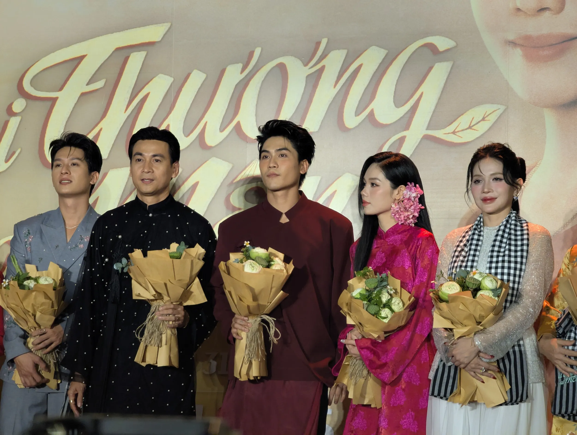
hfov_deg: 18.5
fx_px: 1769
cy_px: 218
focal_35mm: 106
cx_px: 288
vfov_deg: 14.0
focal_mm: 19
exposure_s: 1/100
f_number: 3.5
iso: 257
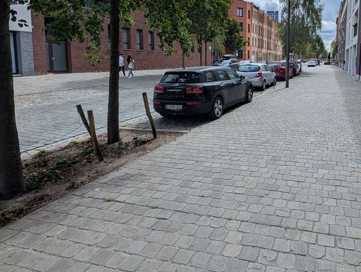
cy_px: 82
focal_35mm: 21
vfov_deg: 61.4
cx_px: 269
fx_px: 219
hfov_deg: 73.5
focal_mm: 2.02
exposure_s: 1/4878
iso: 51
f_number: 1.7
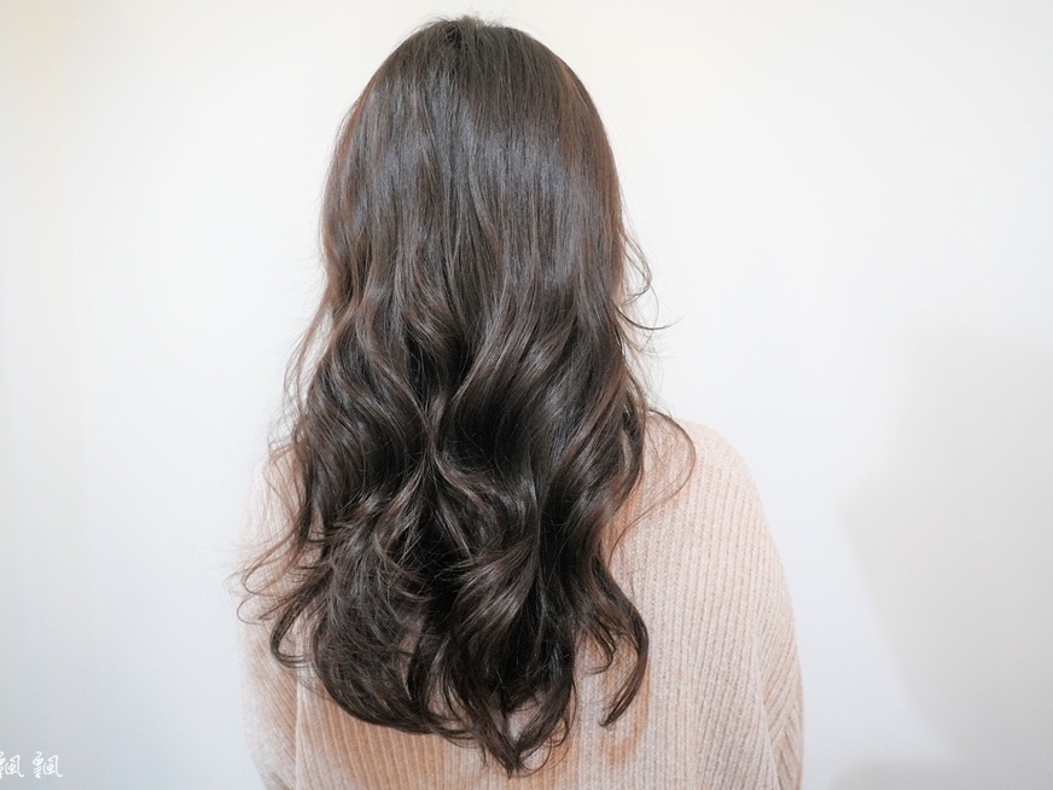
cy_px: 398
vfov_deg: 33.6
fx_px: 1308
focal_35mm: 43
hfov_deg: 43.8
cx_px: 484
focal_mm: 39
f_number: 4
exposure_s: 1/320
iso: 4000
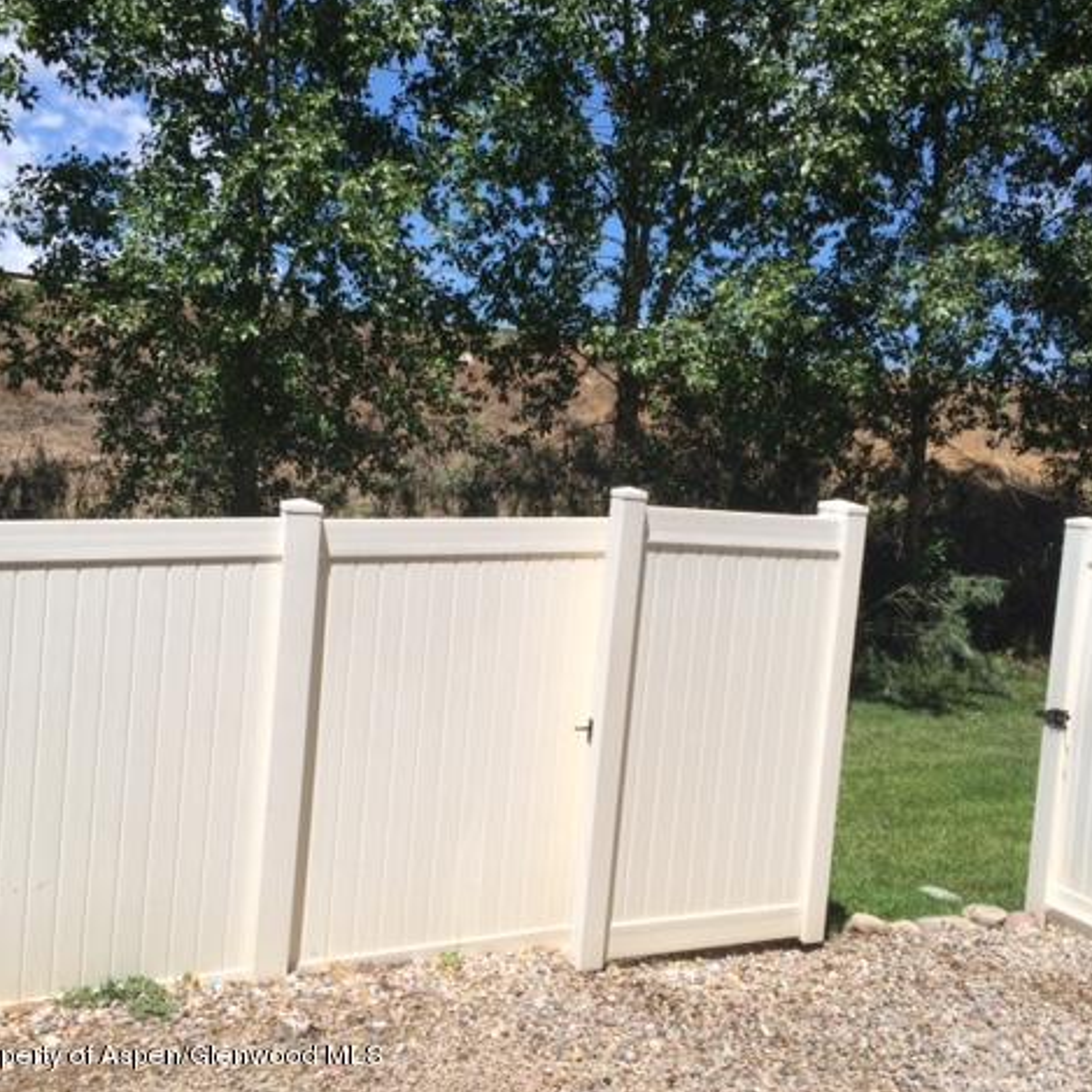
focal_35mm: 35
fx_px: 1249
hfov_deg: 47.2
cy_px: 543
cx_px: 594
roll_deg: -4.2
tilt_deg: -4.5
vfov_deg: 47.2
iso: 32
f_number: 2.2
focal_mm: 4.15
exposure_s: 1/2564
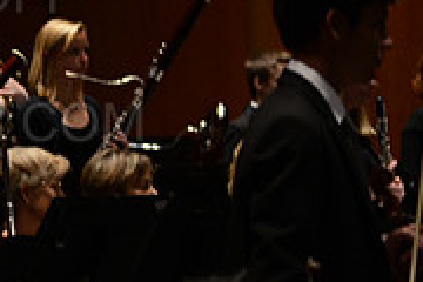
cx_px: -169
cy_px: 81
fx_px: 3031
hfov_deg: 7.9
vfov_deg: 5.3
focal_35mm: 258
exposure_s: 1/250
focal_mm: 80
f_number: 2.8
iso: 1600
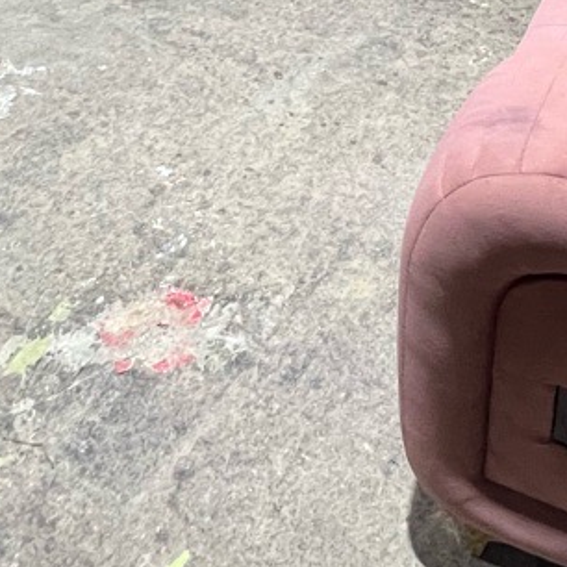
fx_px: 890
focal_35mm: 48
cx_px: 389
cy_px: -226
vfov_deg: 27.5
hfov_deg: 34.9
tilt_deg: -20.9
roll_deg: -0.7
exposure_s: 1/50
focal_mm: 1.57
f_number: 1.8
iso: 400
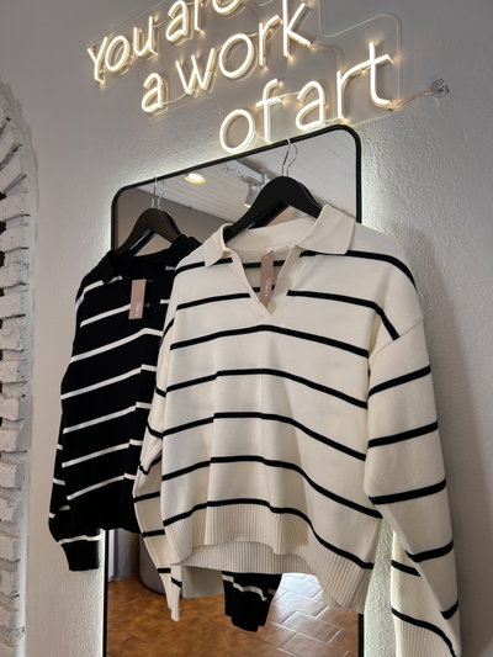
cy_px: 328
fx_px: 494
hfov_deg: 53.1
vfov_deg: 67.3
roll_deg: +0.3
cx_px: 246
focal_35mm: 26
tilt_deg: +3.4
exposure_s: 1/121
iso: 50
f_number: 1.5
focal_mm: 5.7
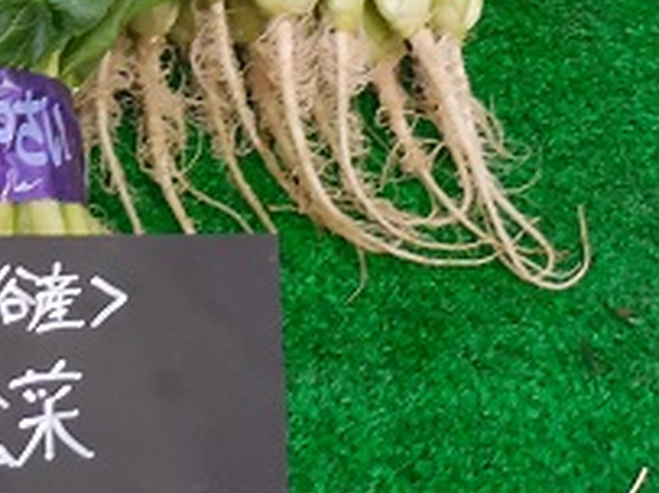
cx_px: 127
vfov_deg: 18.8
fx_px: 1408
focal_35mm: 74
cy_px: -97
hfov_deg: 25.9
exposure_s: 1/30
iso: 400
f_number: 3.3
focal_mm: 4.5
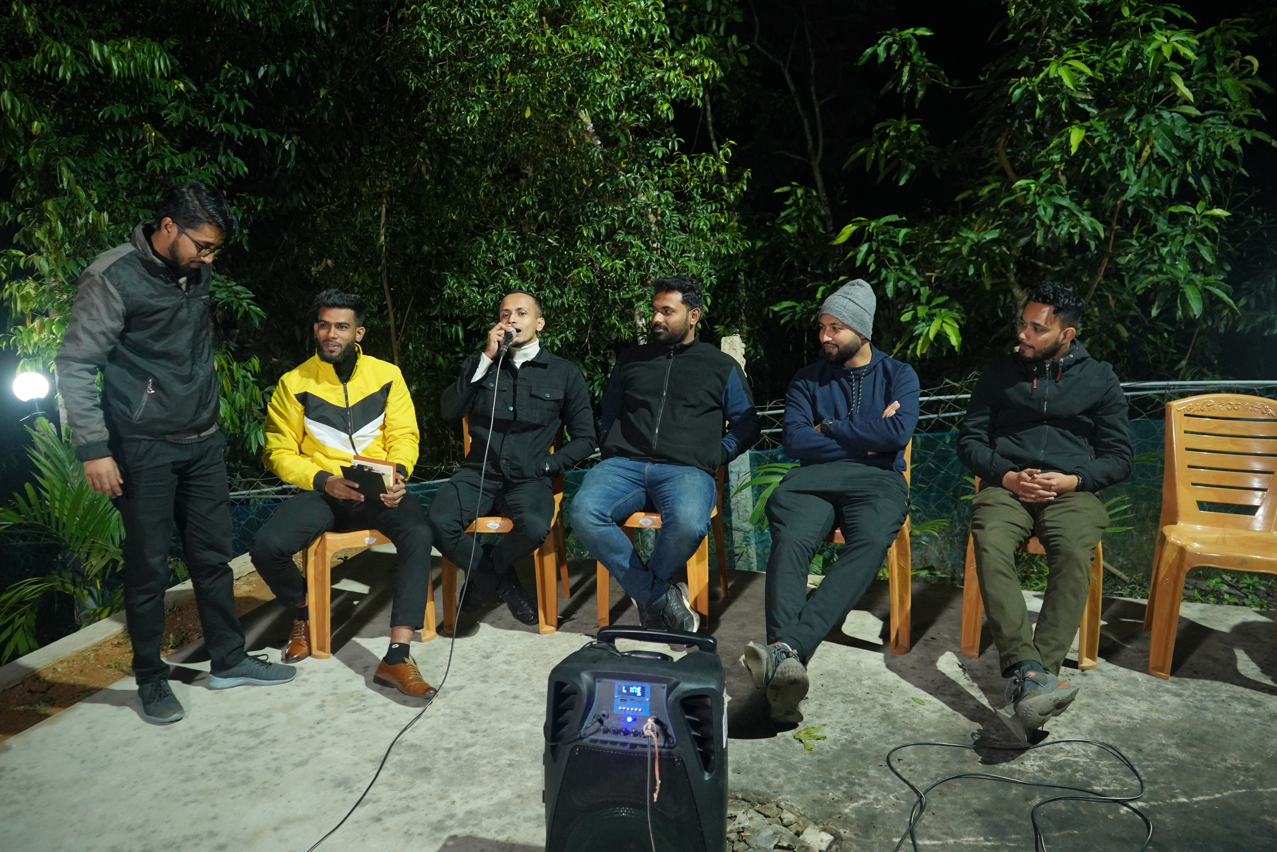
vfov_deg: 45.0
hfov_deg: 63.7
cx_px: 638
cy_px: 426
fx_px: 1029
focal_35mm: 29
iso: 3200
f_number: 4
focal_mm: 29
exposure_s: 1/40
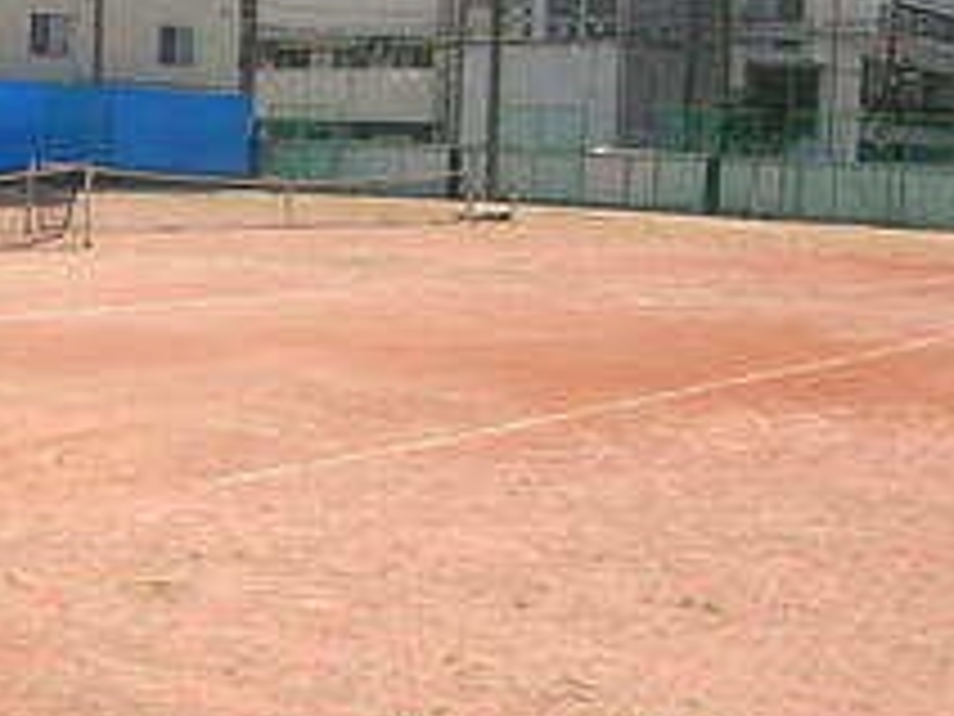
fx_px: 1819
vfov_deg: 22.3
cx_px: 99
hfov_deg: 28.3
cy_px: 342
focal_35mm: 66
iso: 50
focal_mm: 5.8
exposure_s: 1/228
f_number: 5.6
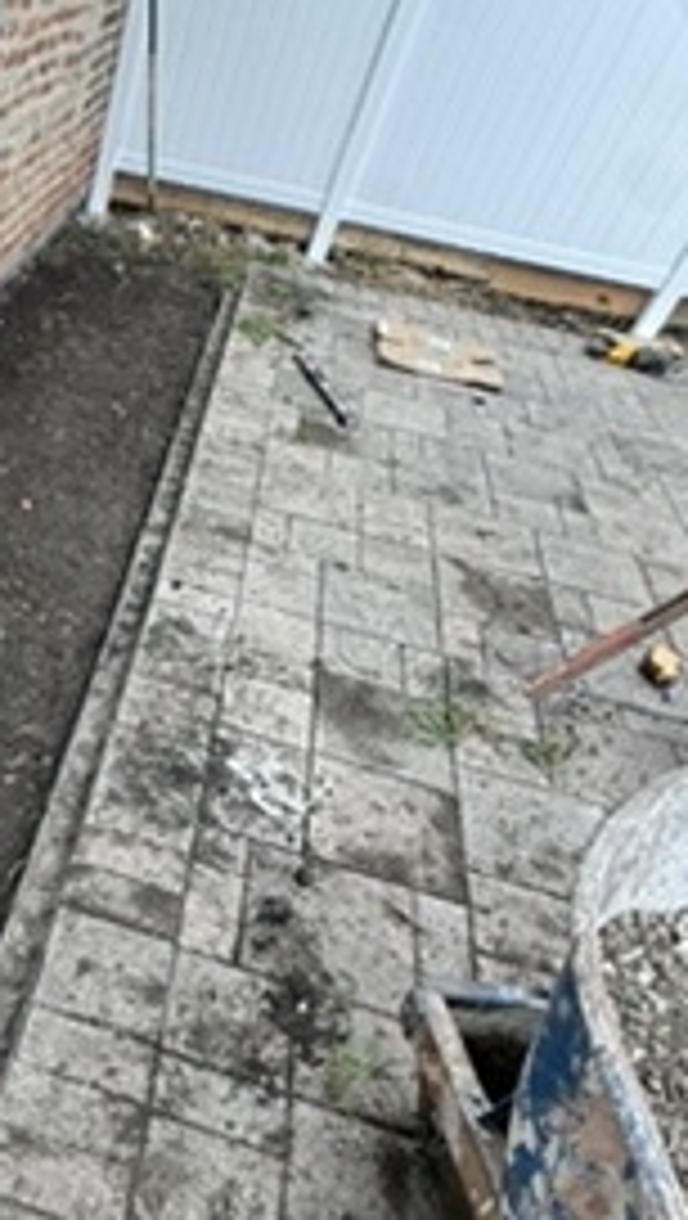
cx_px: -49
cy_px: 860
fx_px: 873
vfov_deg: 66.9
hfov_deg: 36.9
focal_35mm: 27
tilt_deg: -50.0
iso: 40
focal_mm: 2.22
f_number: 2.2
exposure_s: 1/259
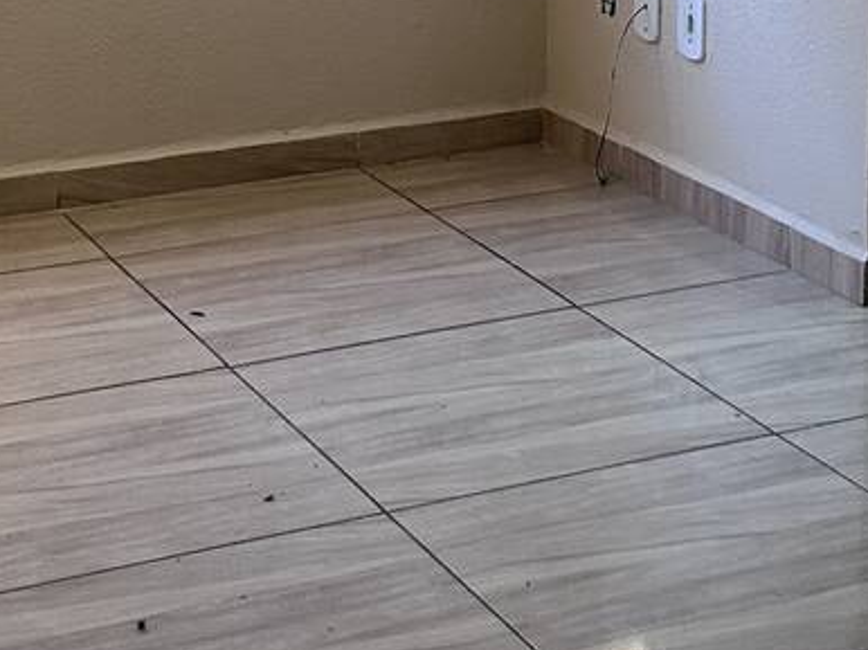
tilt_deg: -13.0
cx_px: 522
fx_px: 2431
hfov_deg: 20.2
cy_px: 27
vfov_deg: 15.0
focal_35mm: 97
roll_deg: -1.4
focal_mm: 5.7
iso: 125
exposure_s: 1/120
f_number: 1.5
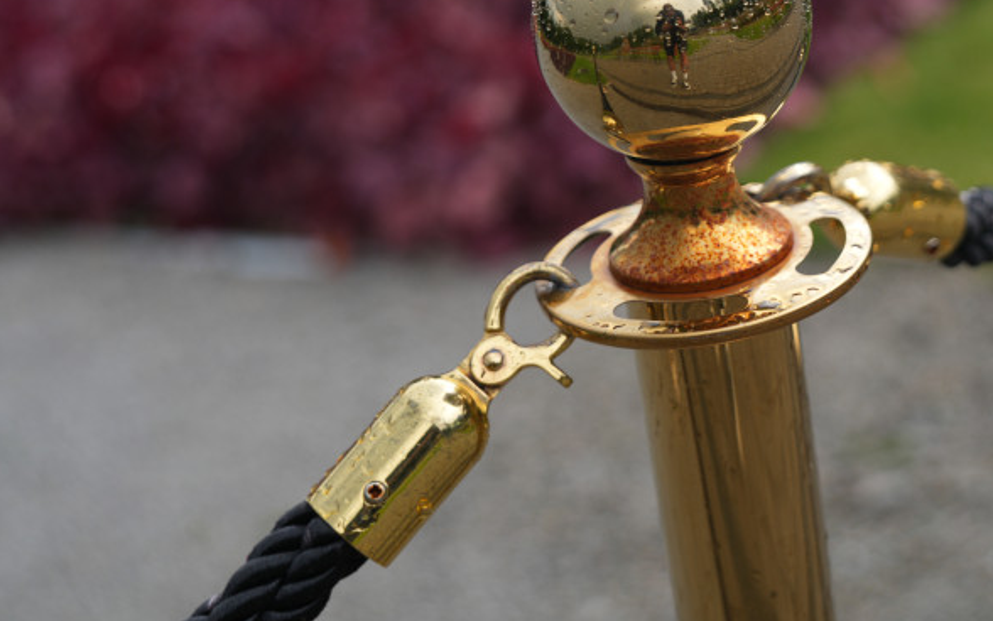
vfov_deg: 14.1
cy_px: 59
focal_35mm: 92
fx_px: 2491
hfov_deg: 22.5
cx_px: 648
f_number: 2.8
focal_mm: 50
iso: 100
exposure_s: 1/250
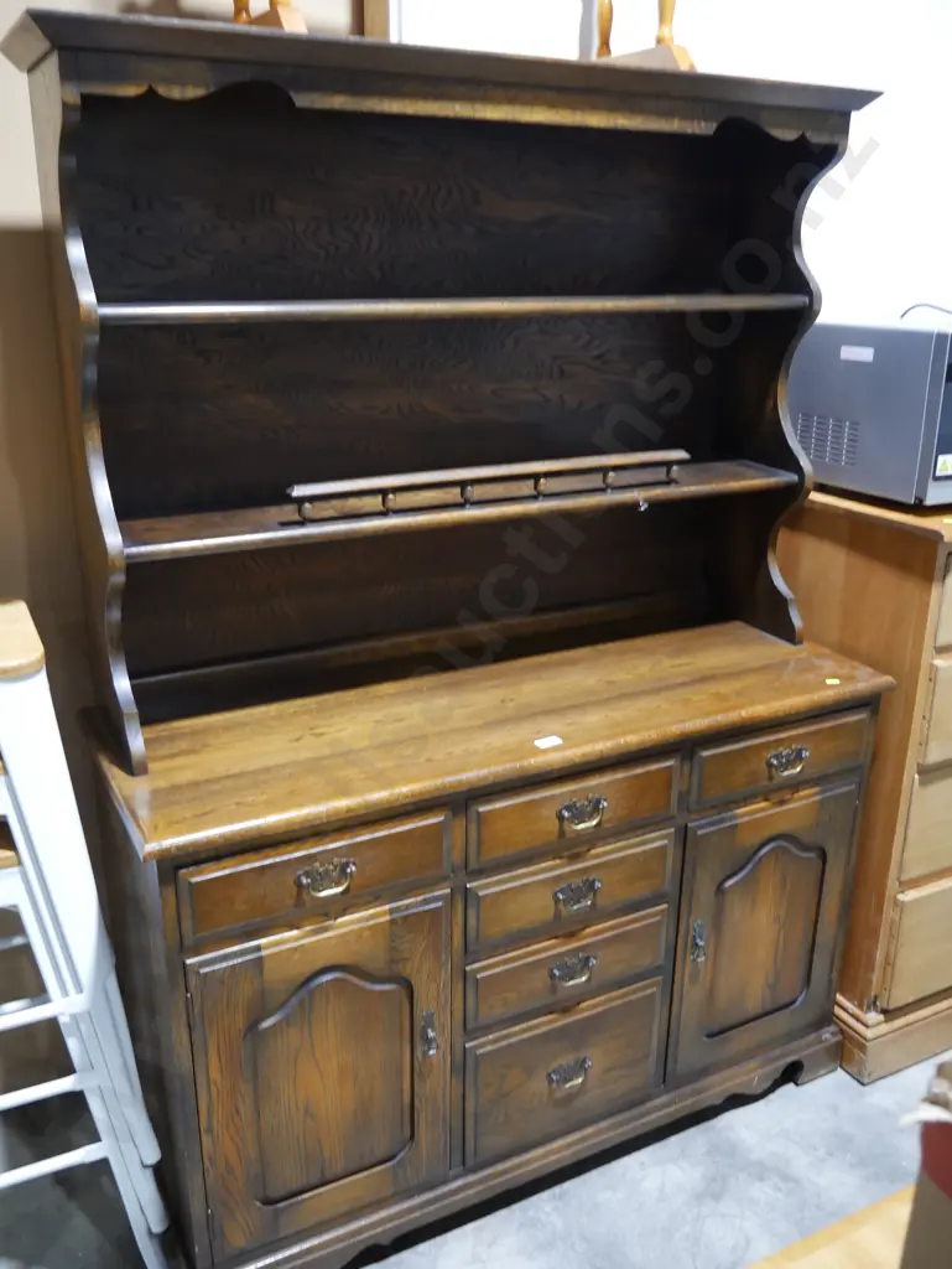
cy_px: 634
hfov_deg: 46.8
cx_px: 476
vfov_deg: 59.9
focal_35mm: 30
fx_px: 1099
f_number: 3.6
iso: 800
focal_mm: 15
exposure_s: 1/60
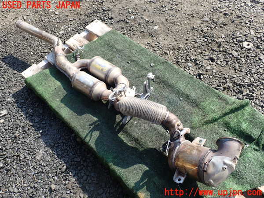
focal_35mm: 30
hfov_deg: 60.0
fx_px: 229
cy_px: 99
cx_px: 132
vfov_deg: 46.8
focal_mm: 5.4
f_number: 3.2
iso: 100
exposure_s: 1/320
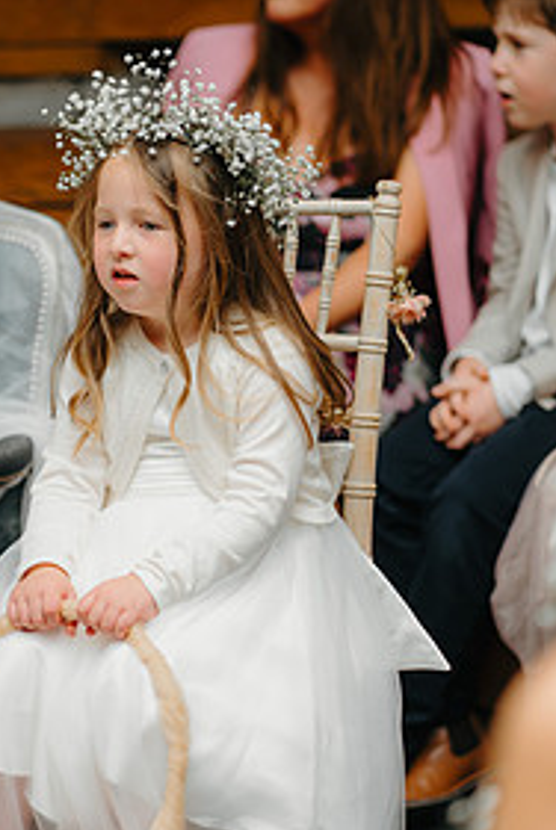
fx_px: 3143
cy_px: 416
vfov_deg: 15.1
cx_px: 183
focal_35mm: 136
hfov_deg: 10.1
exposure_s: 1/800
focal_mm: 85
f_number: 2
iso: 160
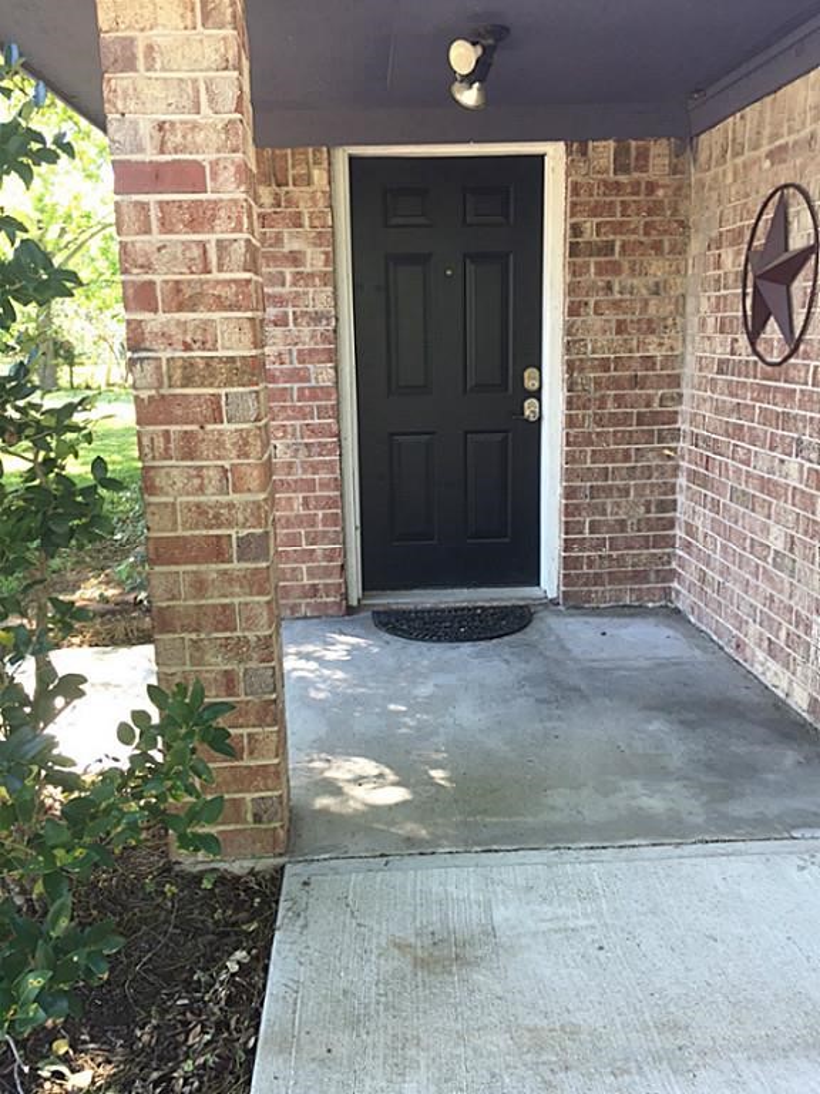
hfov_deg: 48.2
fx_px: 916
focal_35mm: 29
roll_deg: +0.2
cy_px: 547
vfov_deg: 61.7
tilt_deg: -13.7
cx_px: 410
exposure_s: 1/60
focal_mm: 4.15
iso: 32
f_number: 2.2
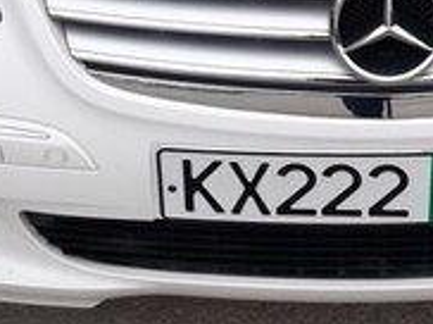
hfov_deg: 19.8
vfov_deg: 13.7
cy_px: -225
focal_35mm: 98
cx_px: 350
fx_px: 1224
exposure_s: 1/197
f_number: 1.7
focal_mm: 3.71
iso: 40
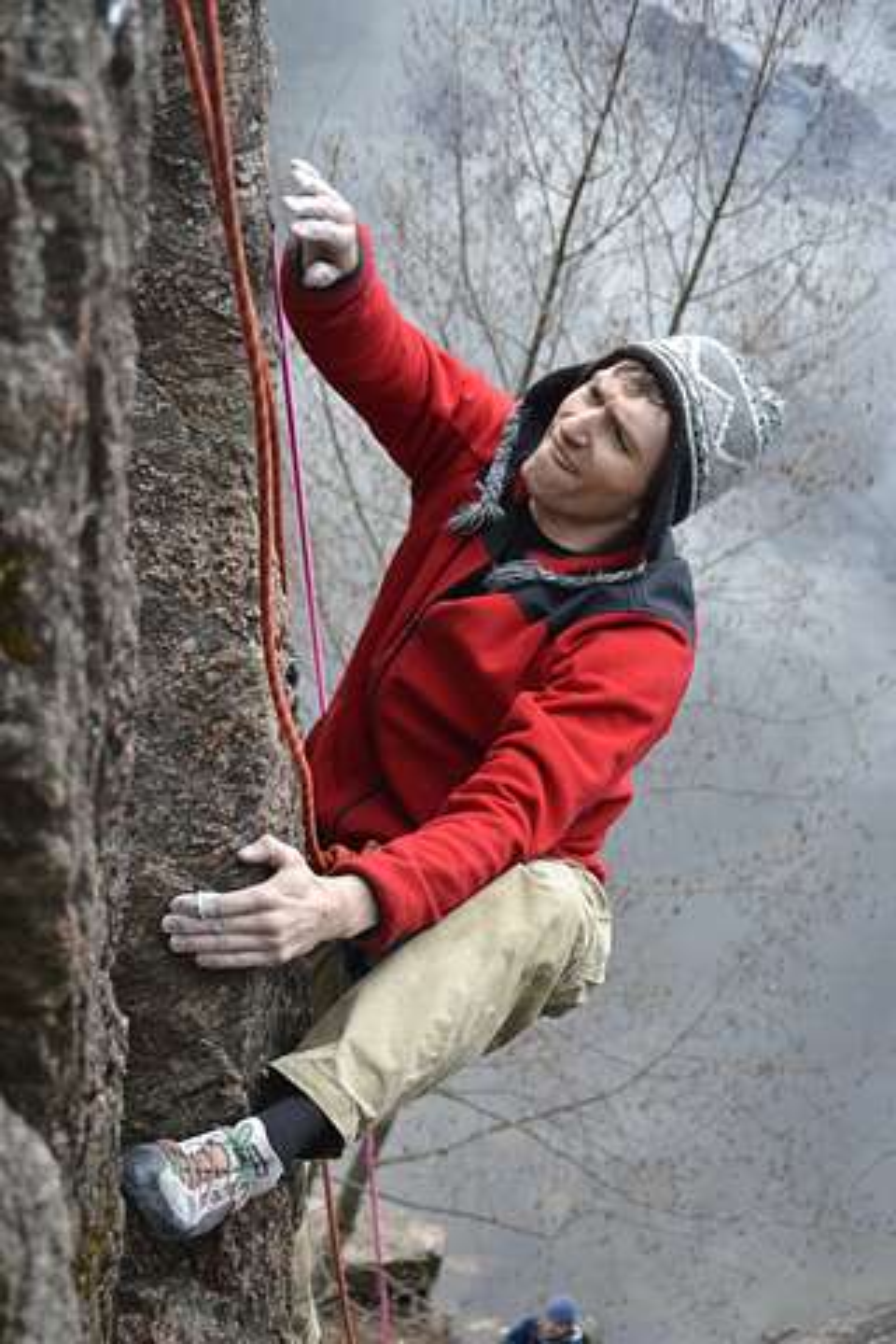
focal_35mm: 93
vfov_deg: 21.9
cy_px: 672
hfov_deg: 14.7
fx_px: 3472
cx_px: 448
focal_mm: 62
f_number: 5.6
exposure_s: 1/125
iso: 160
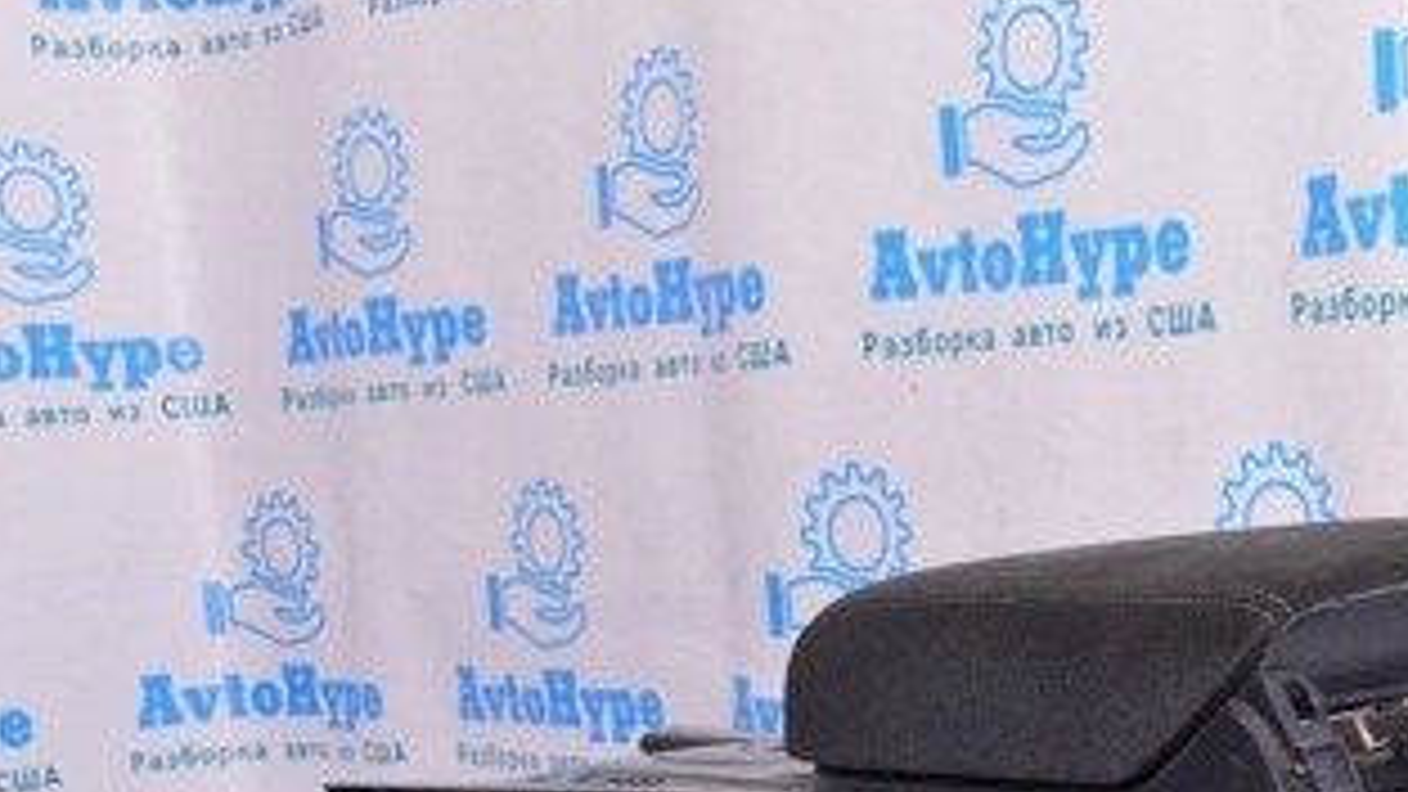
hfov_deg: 26.5
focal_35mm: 77
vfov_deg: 15.2
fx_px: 2875
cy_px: 929
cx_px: 1287
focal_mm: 24
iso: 1600
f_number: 8
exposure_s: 1/200
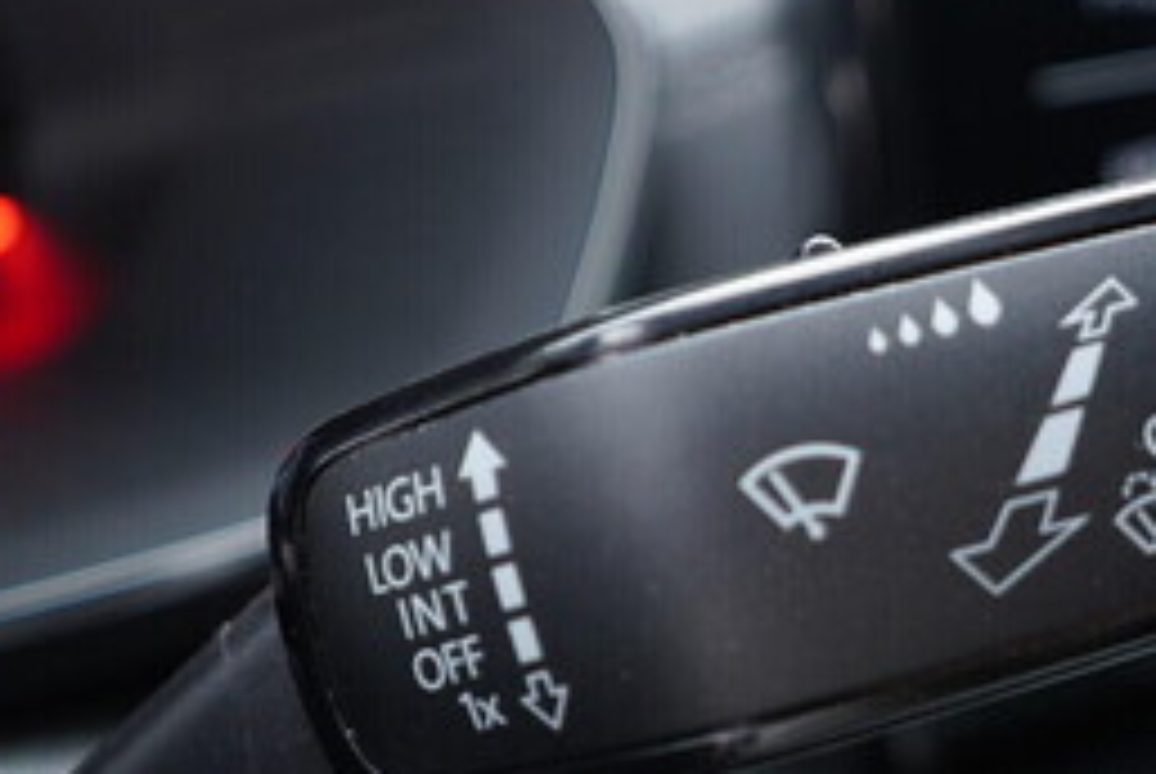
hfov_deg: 26.1
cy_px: 439
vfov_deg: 17.8
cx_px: 814
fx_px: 2475
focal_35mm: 77
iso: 400
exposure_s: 1/40
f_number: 2.8
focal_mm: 24
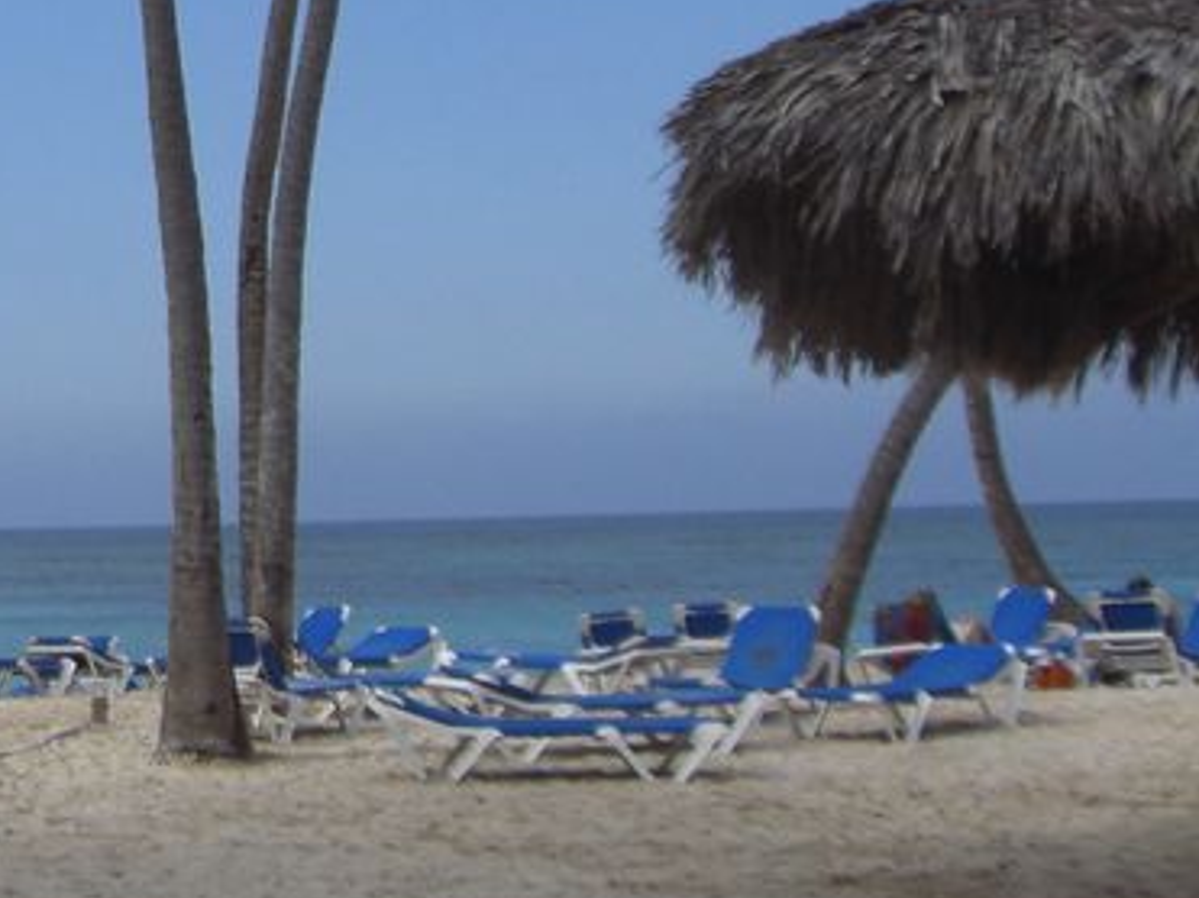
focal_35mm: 105
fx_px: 3636
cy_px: -139
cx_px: -401
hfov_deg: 17.5
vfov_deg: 13.7
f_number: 8
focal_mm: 6.2
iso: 64
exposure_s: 1/125
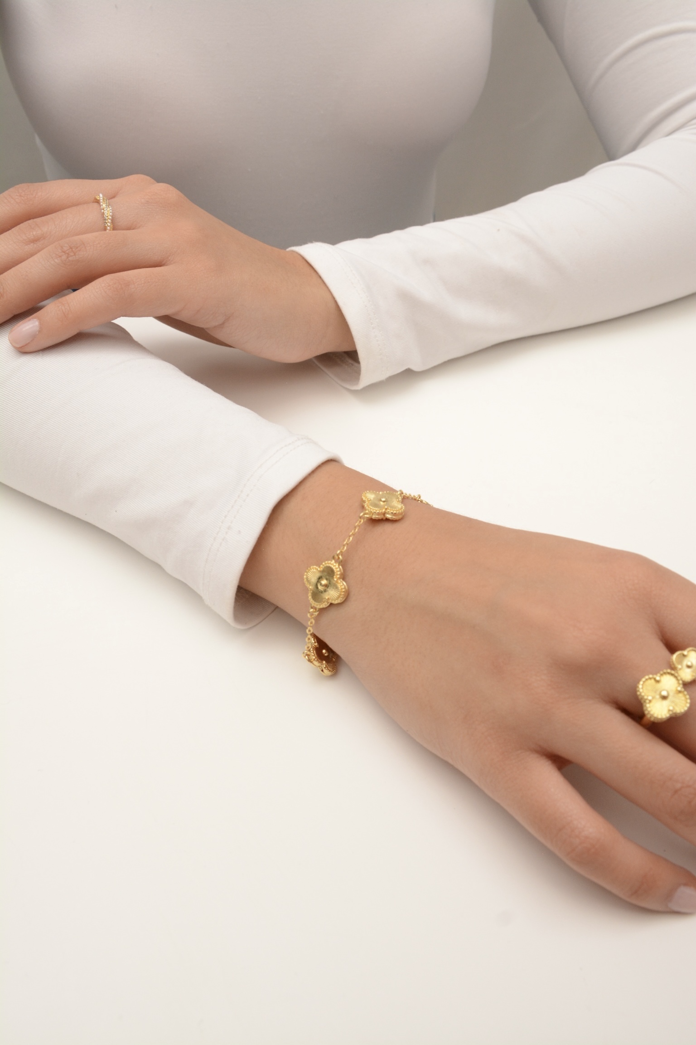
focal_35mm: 33
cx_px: 348
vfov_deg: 57.2
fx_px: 957
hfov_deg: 40.0
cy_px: 522
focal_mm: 22
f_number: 9
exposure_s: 1/320
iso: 640
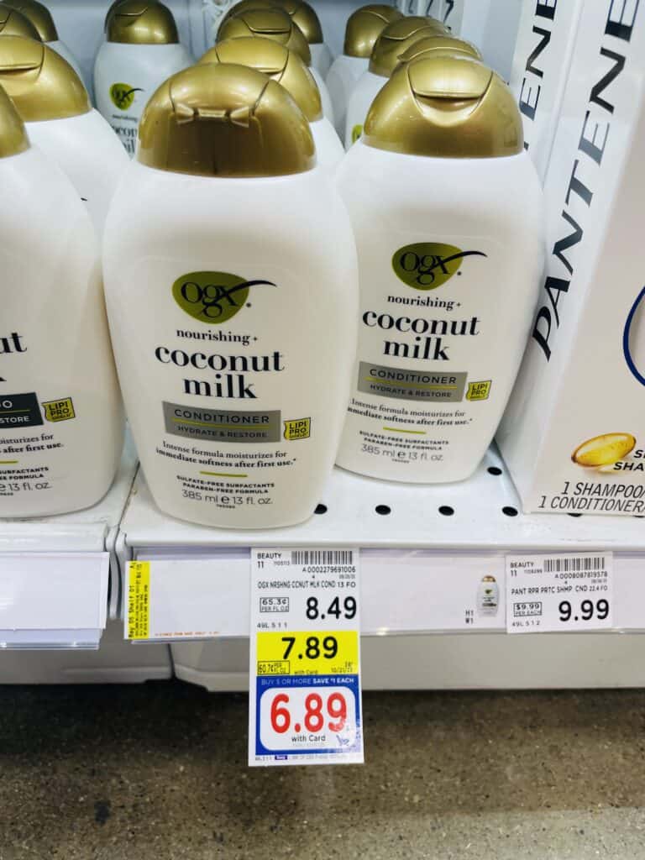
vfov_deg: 67.3
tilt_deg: -35.1
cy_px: 430
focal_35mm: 26
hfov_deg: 53.1
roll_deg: -1.3
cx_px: 322
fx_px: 646
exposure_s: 1/120
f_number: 1.6
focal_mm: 4.2
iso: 64
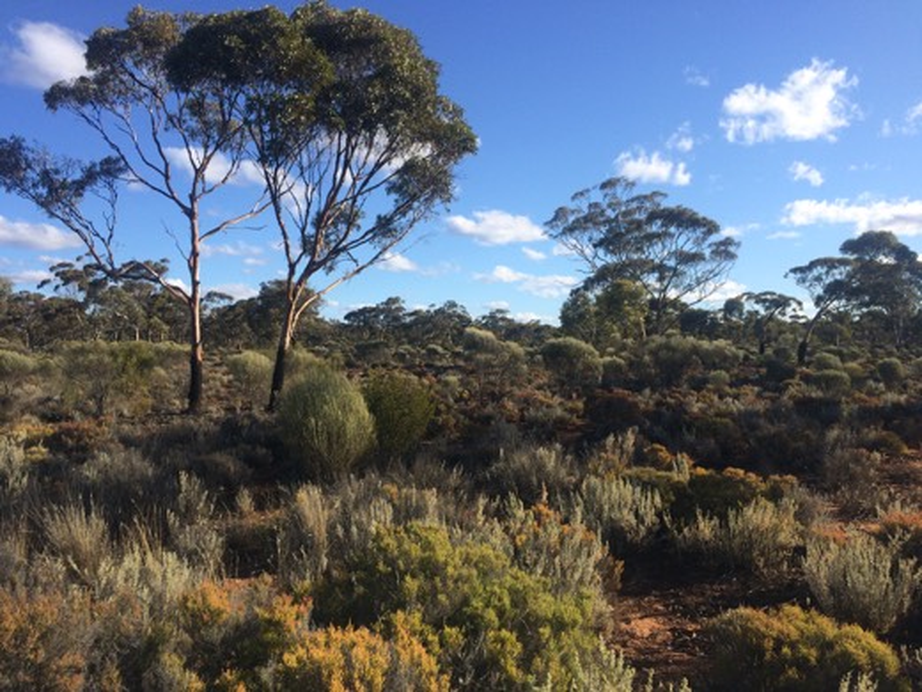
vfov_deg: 48.2
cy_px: 346
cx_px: 461
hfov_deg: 61.7
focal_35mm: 29
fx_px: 772
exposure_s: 1/1786
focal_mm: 4.15
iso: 32
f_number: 2.2
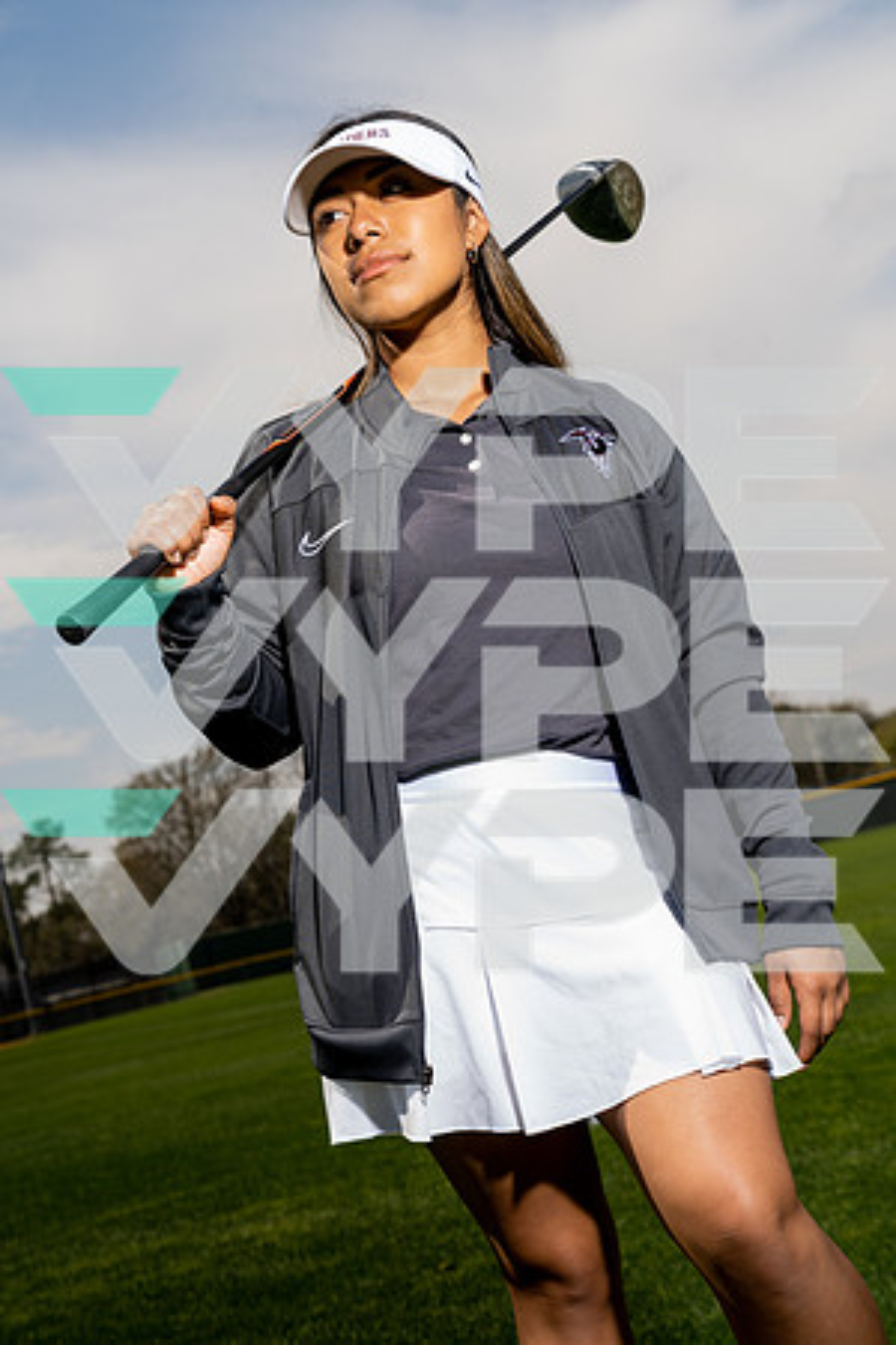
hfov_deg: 21.6
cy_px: 672
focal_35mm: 63
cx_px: 448
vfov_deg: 31.9
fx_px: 2352
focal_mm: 63
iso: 100
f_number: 8
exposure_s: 1/250
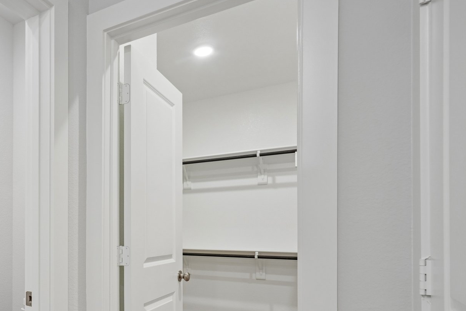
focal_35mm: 27
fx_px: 349
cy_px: 227
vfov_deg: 46.5
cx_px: 77
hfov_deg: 60.5
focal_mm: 16
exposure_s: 1/10
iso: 400
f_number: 8
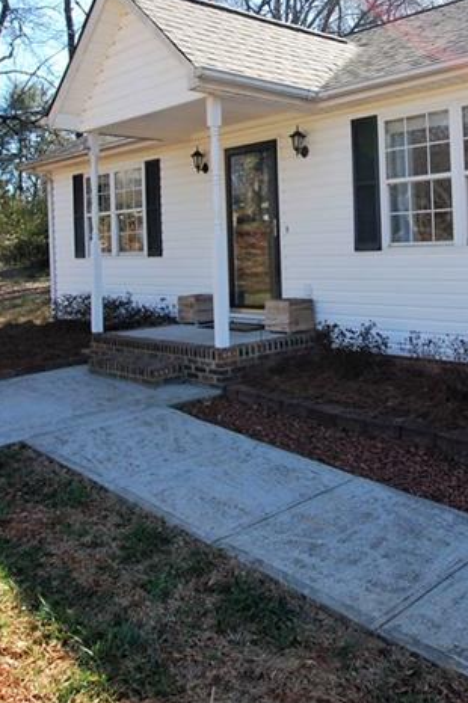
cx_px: 311
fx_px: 644
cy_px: 243
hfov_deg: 39.5
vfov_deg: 56.2
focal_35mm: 33
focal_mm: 10
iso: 200
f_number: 5
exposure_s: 1/100
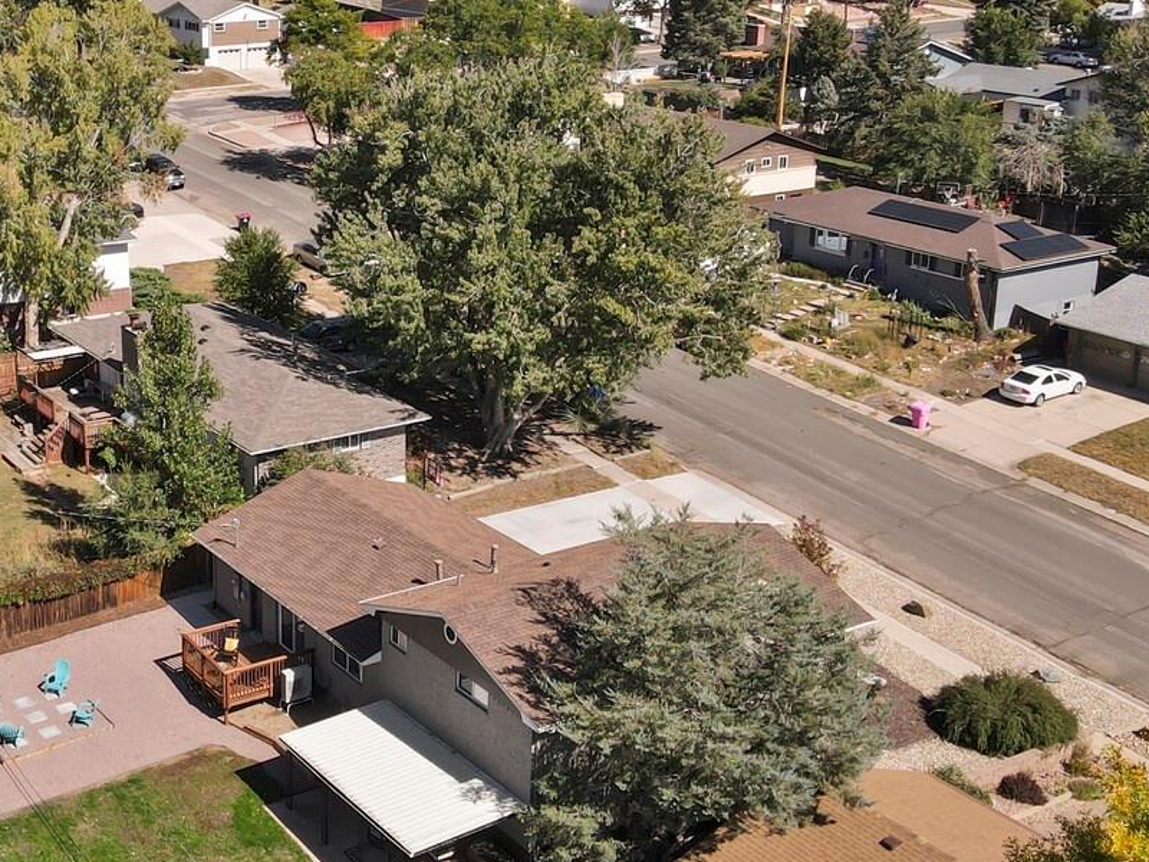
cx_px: 311
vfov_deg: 30.1
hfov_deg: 38.8
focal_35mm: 48
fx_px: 1593
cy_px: 310
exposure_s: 1/400
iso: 100
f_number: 2.8
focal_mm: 4.5
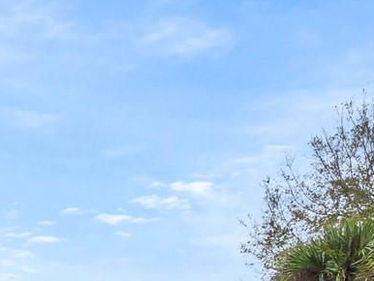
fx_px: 627
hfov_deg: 24.6
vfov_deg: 19.2
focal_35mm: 58
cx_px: -204
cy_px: 506
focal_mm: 7
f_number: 5
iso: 200
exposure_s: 1/160
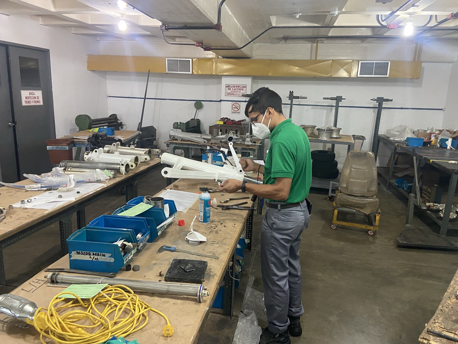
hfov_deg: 67.3
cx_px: 229
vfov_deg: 53.1
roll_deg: -3.2
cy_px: 172
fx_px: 344
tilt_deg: -12.1
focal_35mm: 26
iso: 400
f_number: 1.8
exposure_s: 1/60
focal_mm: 4.25
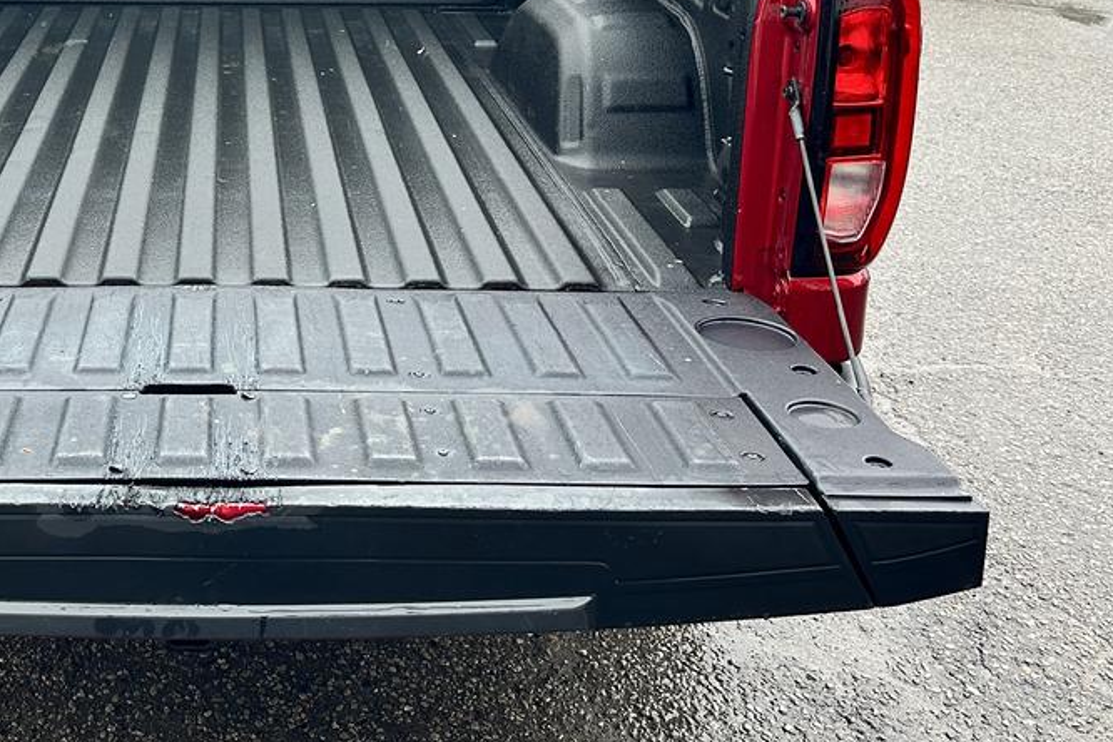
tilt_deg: -14.7
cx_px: 211
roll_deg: -0.7
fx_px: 1484
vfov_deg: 27.0
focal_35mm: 48
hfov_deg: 39.4
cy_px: 53
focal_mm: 6.86
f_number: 1.78
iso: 80
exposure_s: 1/467
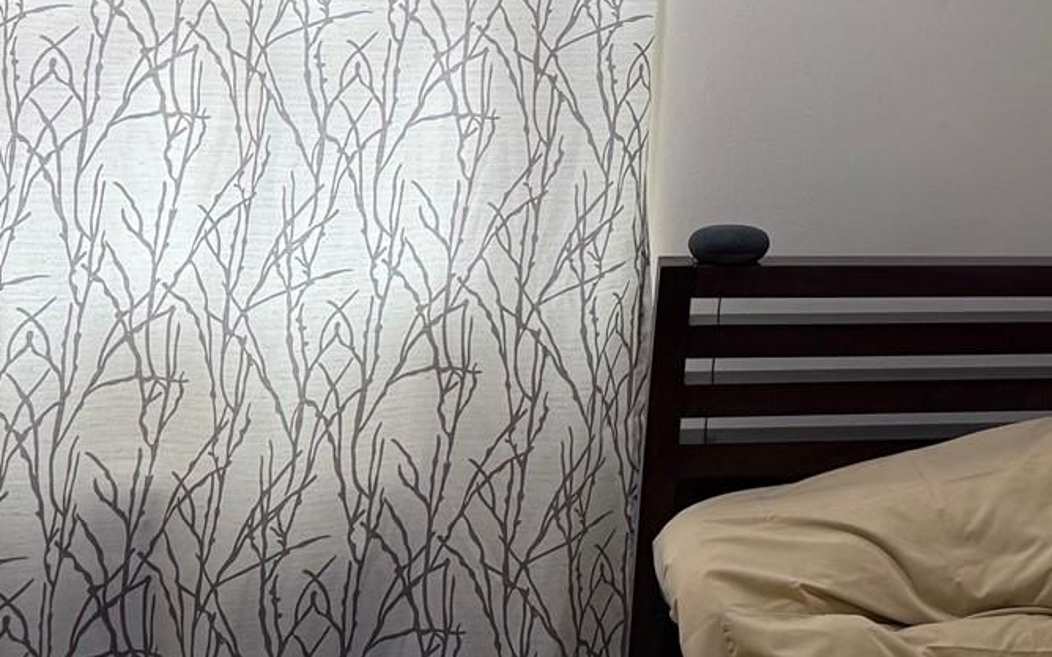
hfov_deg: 24.1
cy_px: -299
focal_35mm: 78
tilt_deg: +7.6
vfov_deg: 15.5
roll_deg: -2.6
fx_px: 2236
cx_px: 1254
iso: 160
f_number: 1.78
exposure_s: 1/120
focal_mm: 6.76
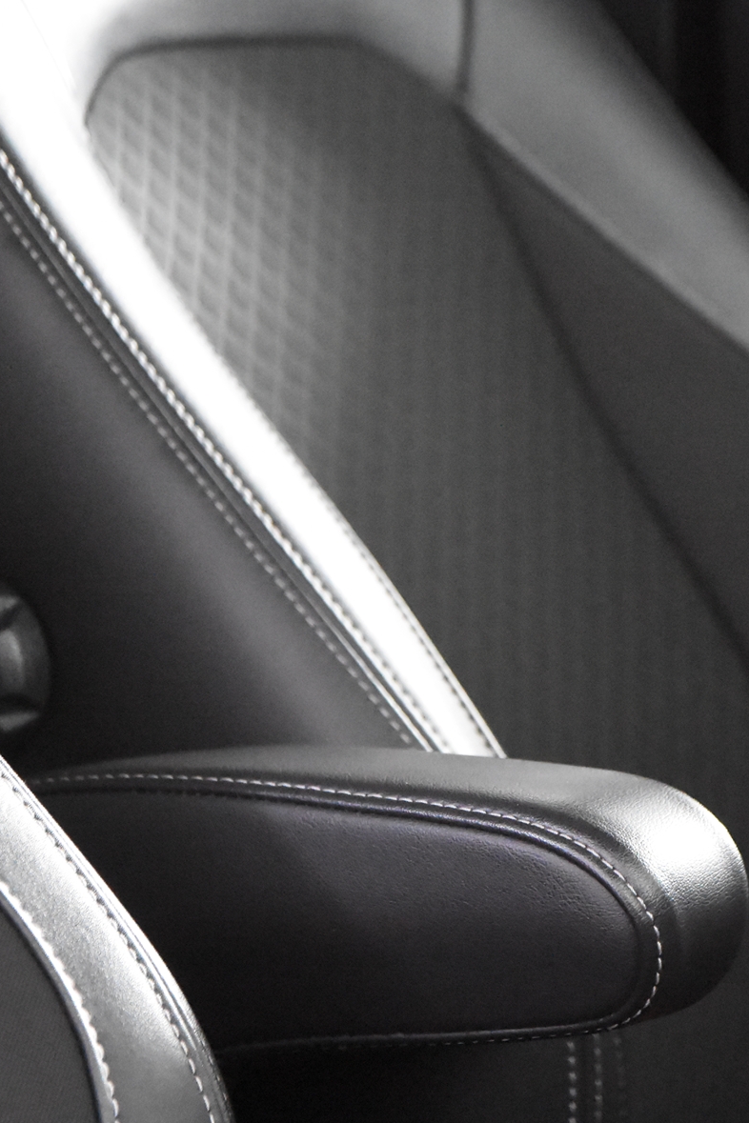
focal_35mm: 171
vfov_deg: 12.0
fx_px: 5336
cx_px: 489
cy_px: 608
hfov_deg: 8.0
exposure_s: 1/80
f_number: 4
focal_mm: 70
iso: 12800
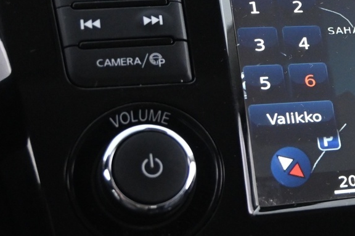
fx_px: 1039
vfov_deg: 12.9
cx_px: 406
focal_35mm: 105
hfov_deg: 18.5
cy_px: 50
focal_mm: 25
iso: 2500
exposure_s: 1/15
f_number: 4.2
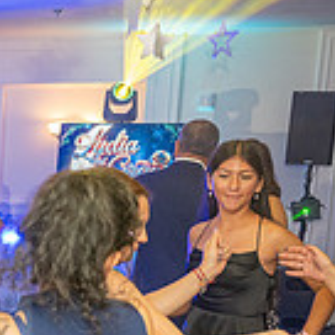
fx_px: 953
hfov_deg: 17.7
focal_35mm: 87
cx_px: -177
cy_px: 299
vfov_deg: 19.6
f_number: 2.8
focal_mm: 24
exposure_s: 1/200
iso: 1250
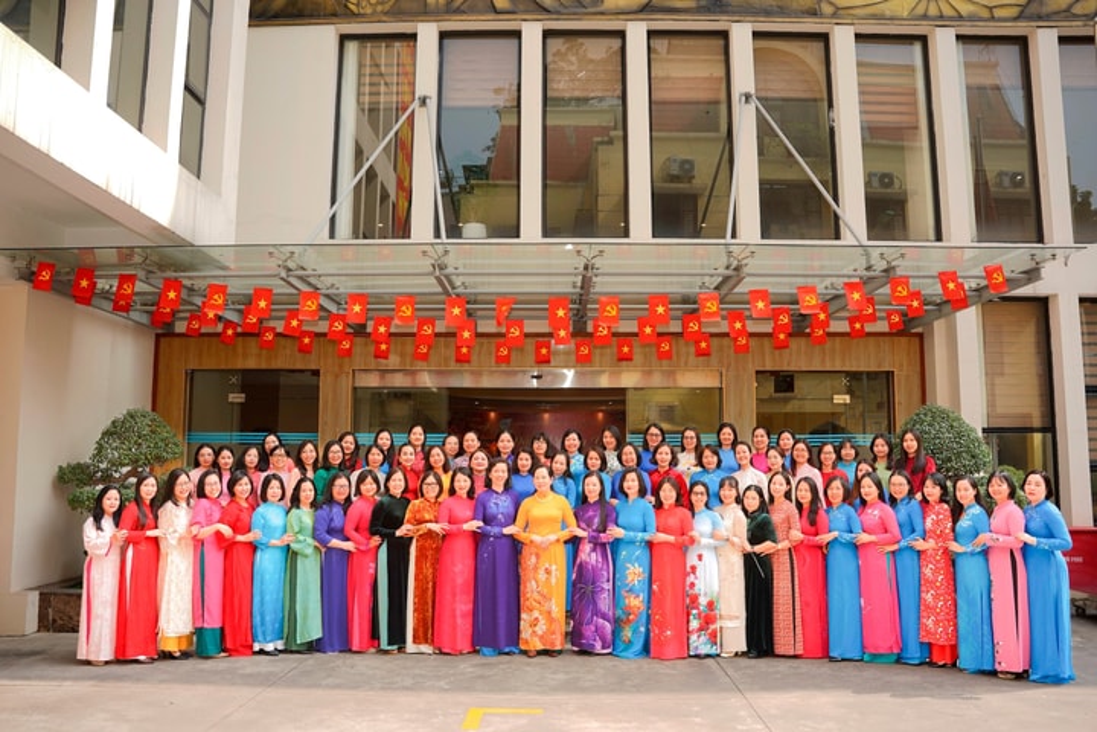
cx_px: 548
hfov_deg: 63.5
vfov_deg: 44.8
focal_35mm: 29
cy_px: 366
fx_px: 887
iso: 64
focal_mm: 29.1
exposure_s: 1/160
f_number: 5
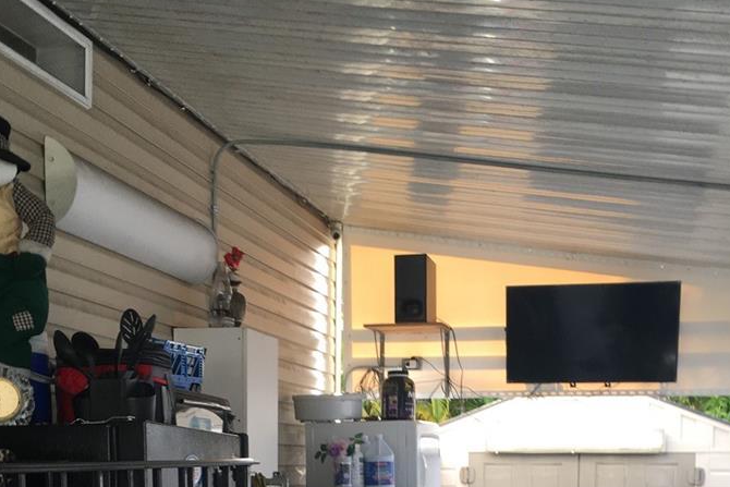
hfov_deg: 36.9
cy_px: 575
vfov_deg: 23.1
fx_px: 1095
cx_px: 381
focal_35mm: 54
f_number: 2.2
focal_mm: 4.15
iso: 40
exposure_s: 1/120
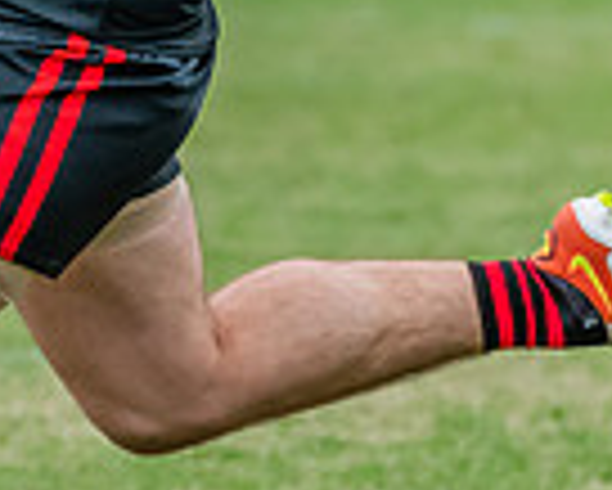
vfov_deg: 0.9
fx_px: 32137
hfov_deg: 1.1
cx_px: -72
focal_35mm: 1773
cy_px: -98
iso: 1800
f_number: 5.6
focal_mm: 260
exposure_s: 1/1600
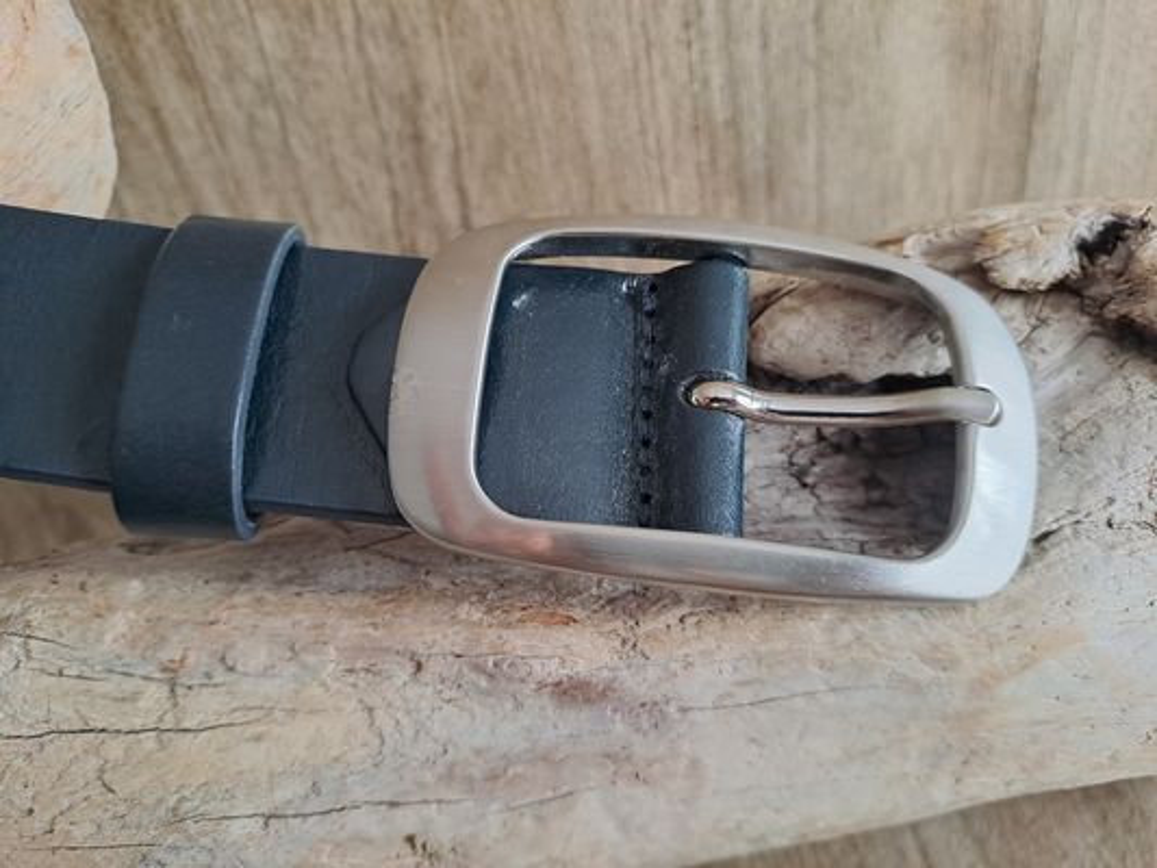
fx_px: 836
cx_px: 578
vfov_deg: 54.9
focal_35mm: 25
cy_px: 434
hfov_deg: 69.4
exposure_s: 1/50
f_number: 1.8
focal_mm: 4.65
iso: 250
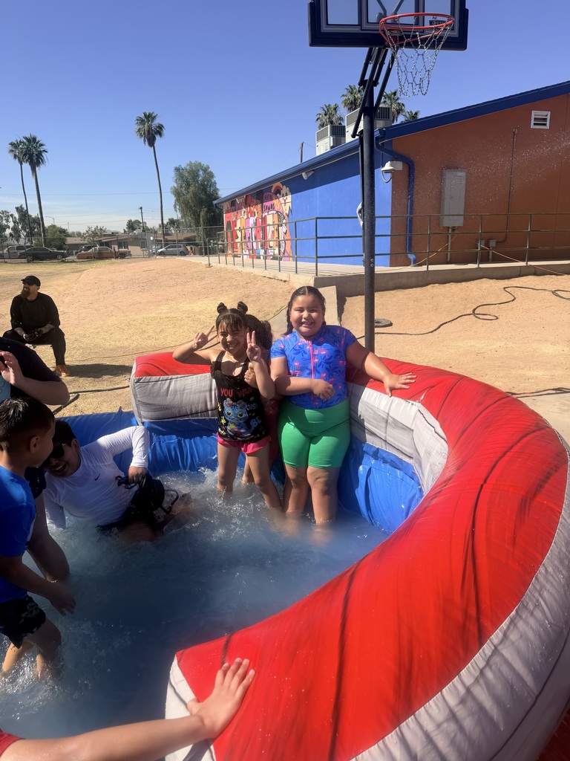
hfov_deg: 56.8
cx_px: 285
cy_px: 380
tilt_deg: -14.5
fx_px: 527
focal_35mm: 24
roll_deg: +1.0
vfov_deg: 71.6
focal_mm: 6.76
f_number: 1.78
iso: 80
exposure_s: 1/4405
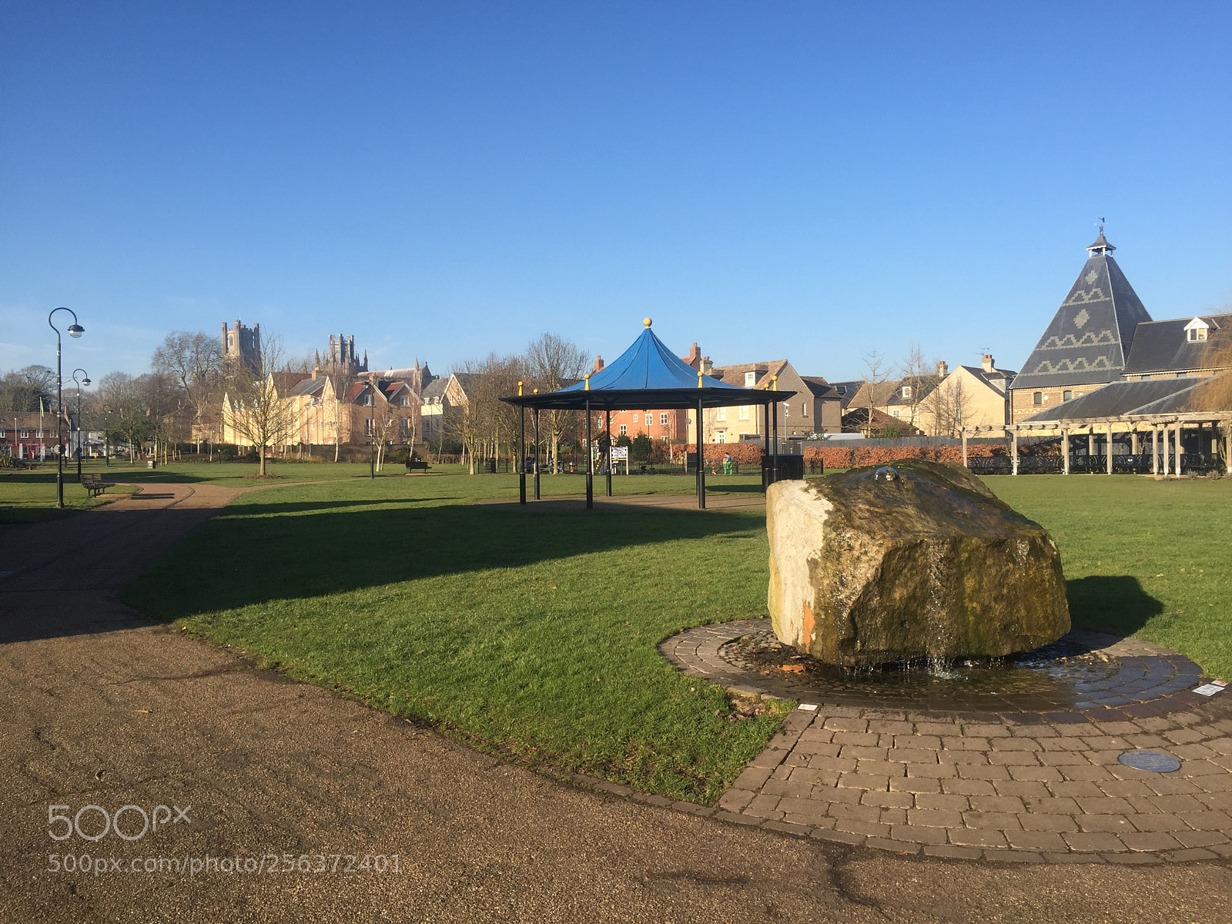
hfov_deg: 61.7
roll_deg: +0.2
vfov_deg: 48.2
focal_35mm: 29
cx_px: 616
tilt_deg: +0.9
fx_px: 1032
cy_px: 462
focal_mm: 4.15
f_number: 2.2
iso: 32
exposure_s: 1/1276
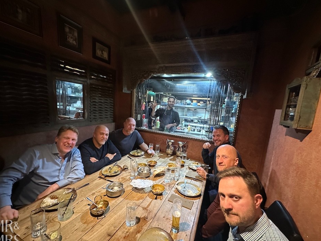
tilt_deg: -8.6
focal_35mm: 15
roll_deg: -3.7
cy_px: 127
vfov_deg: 81.7
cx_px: 164
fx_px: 139
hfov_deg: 98.2
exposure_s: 1/34
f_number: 2.2
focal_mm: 2.22
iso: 800
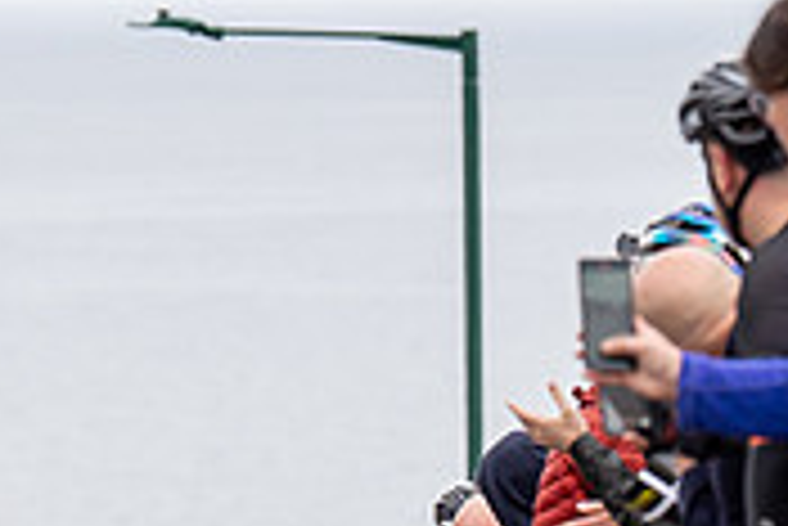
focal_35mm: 661
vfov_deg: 2.1
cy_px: 520
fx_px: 14480
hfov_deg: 3.1
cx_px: 161
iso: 320
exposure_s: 1/1000
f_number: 3.5
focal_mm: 122
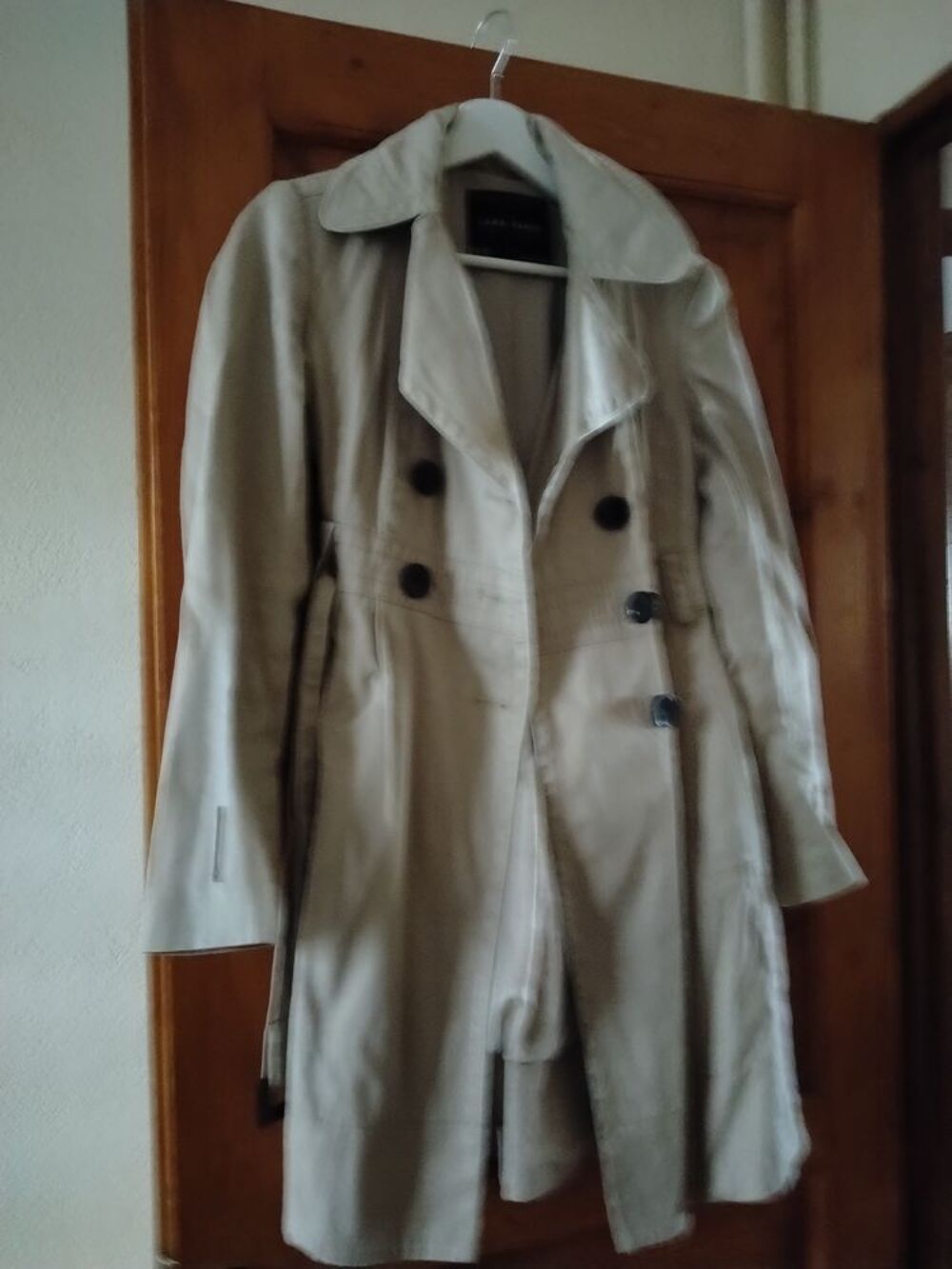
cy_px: 634
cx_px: 476
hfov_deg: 51.4
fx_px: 990
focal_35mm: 27
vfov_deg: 65.3
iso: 9600
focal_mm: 4.05
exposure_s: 1/16.7
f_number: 1.8
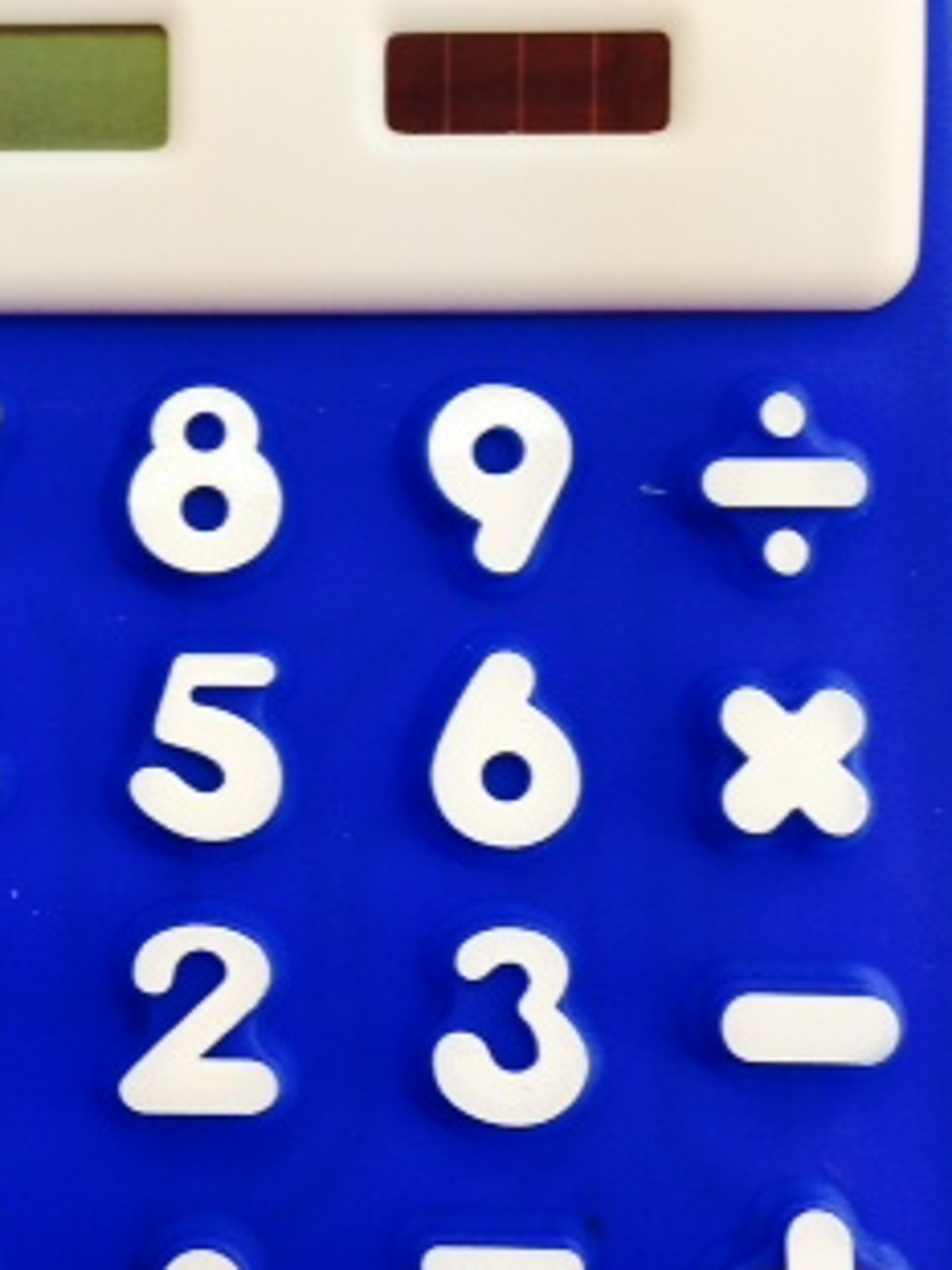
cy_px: 347
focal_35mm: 68
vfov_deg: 28.2
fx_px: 2495
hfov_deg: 21.3
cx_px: 159
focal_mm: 4.12
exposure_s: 1/40
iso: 64
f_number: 2.4
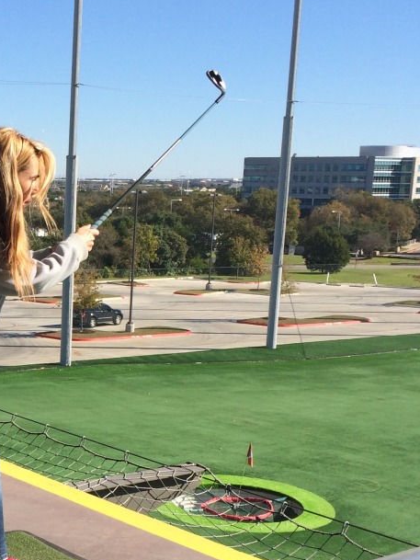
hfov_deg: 21.5
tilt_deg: -13.9
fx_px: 1051
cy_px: 407
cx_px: -34
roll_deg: +0.3
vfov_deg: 29.4
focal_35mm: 65
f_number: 2.2
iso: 32
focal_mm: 4.15
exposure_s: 1/1580
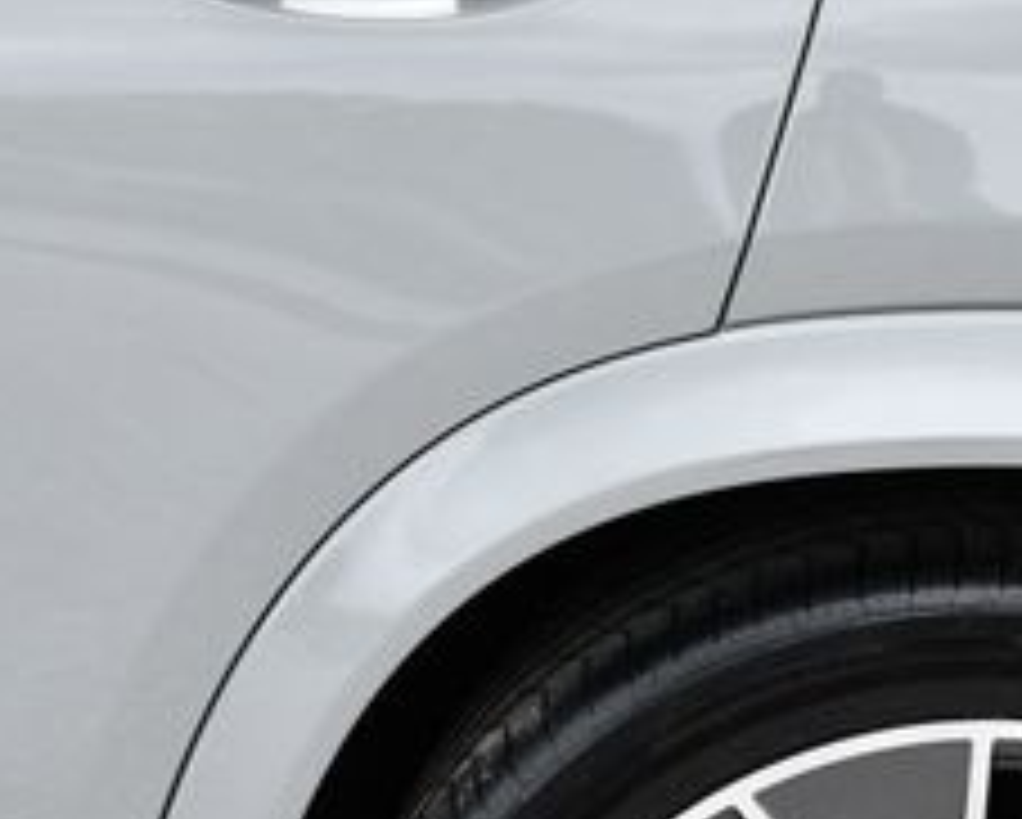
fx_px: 3845
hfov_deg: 15.0
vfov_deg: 12.0
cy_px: 878
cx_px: 918
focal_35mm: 127
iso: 200
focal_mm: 24
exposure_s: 1/250
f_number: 7.1
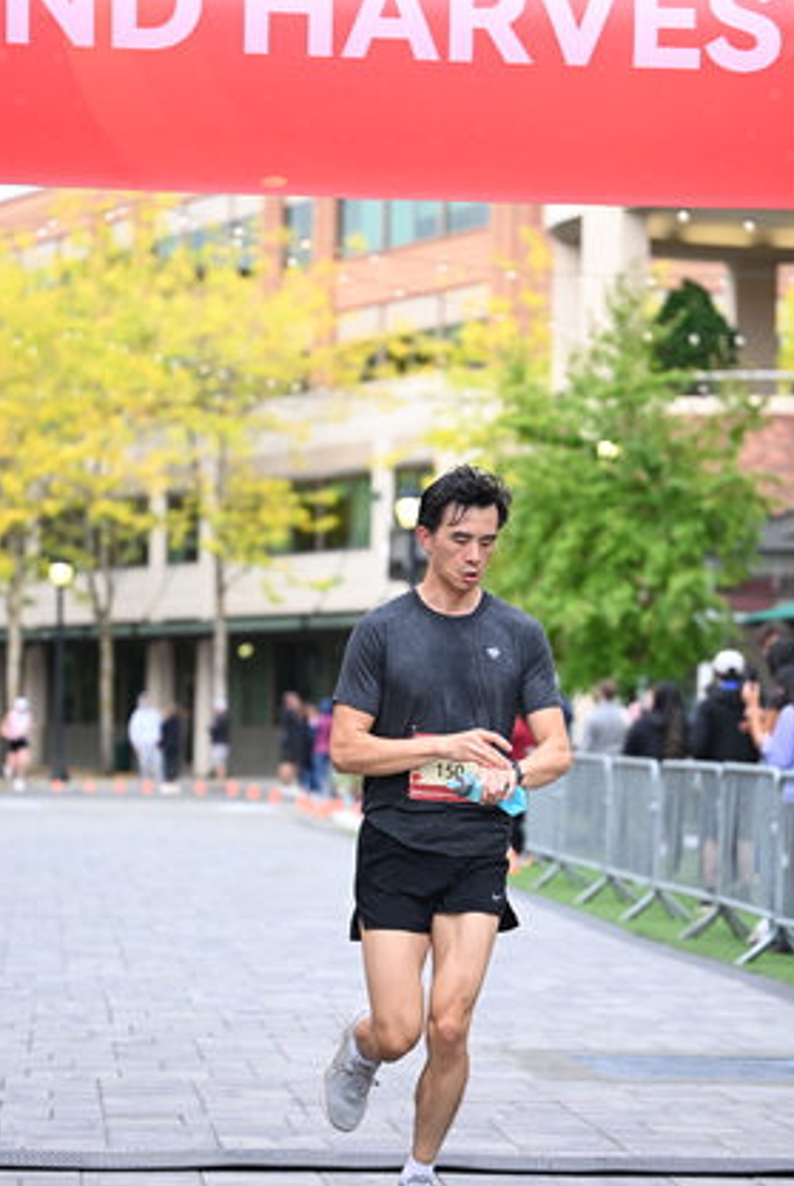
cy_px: 609
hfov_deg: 12.3
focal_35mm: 112
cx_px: 468
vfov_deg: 18.2
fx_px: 3696
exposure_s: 1/1600
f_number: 2.8
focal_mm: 85
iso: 1000
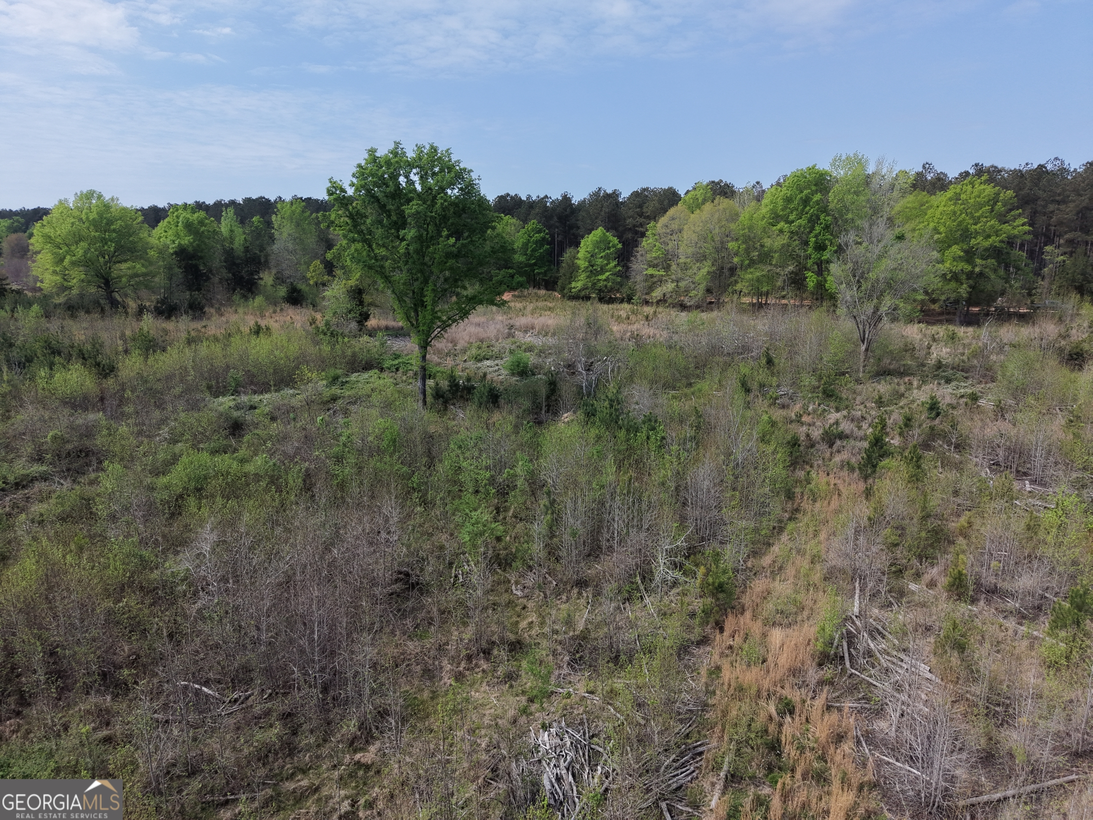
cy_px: 410
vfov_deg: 58.9
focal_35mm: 23
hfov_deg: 73.9
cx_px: 546
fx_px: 726
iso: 400
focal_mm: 8.67
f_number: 1.8
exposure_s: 1/6000
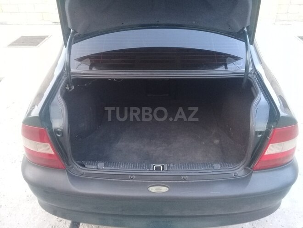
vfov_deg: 45.4
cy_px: 114
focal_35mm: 31
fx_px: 271
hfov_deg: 58.4
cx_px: 152
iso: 200
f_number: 2.2
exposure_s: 1/33
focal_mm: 3.3
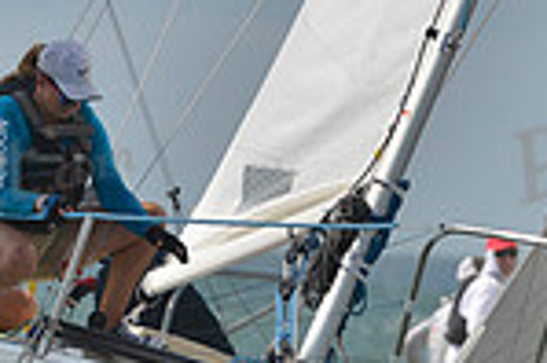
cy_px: 350
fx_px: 20110
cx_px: 327
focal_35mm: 1325
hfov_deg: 1.6
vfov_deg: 1.0
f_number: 8
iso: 200
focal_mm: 340
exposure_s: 1/1000
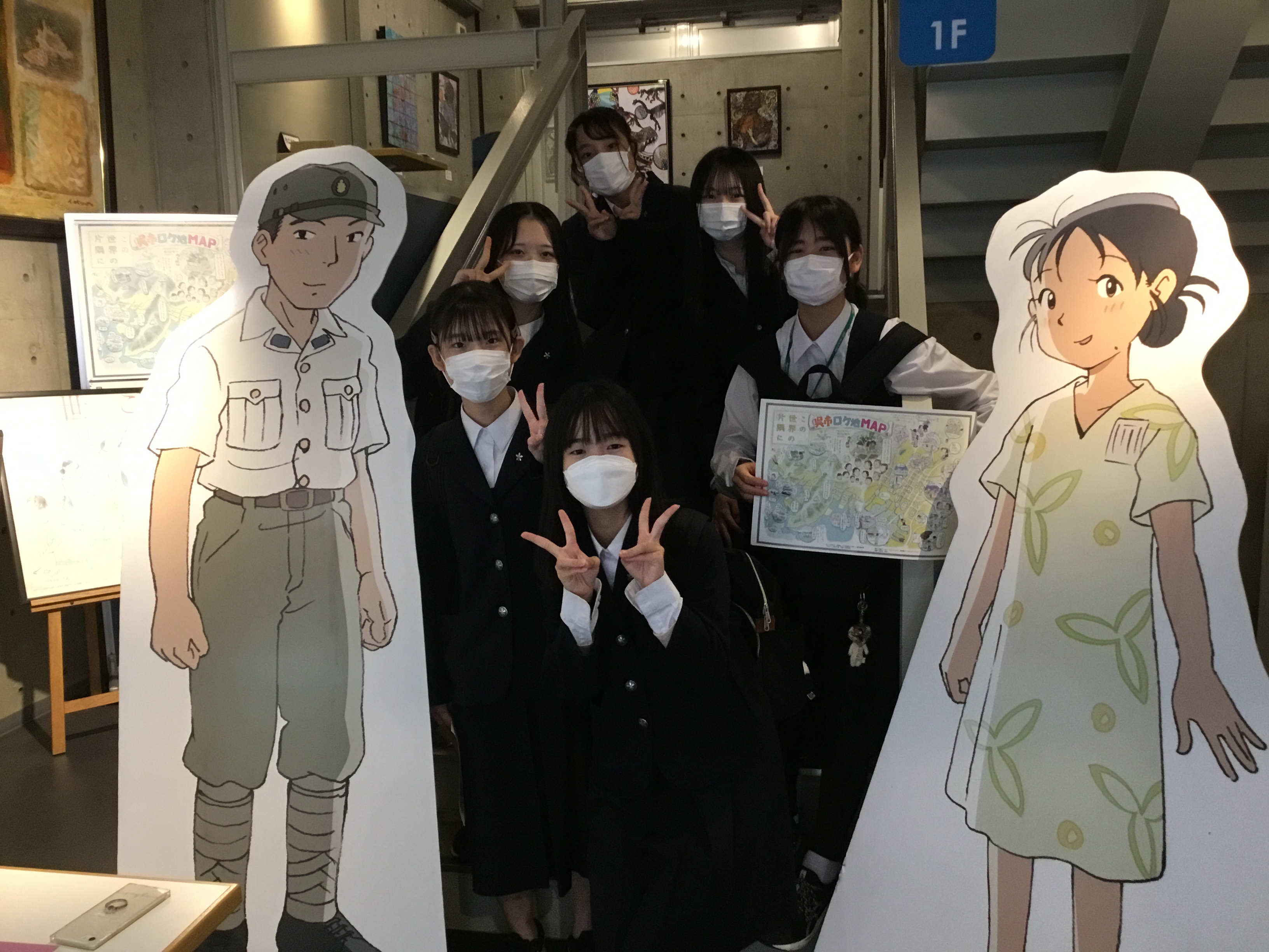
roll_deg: +0.0
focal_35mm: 31
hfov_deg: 58.4
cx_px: 634
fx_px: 1136
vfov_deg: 45.4
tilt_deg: -6.3
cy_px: 476
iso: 125
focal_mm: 3.3
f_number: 2.4
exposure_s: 1/30
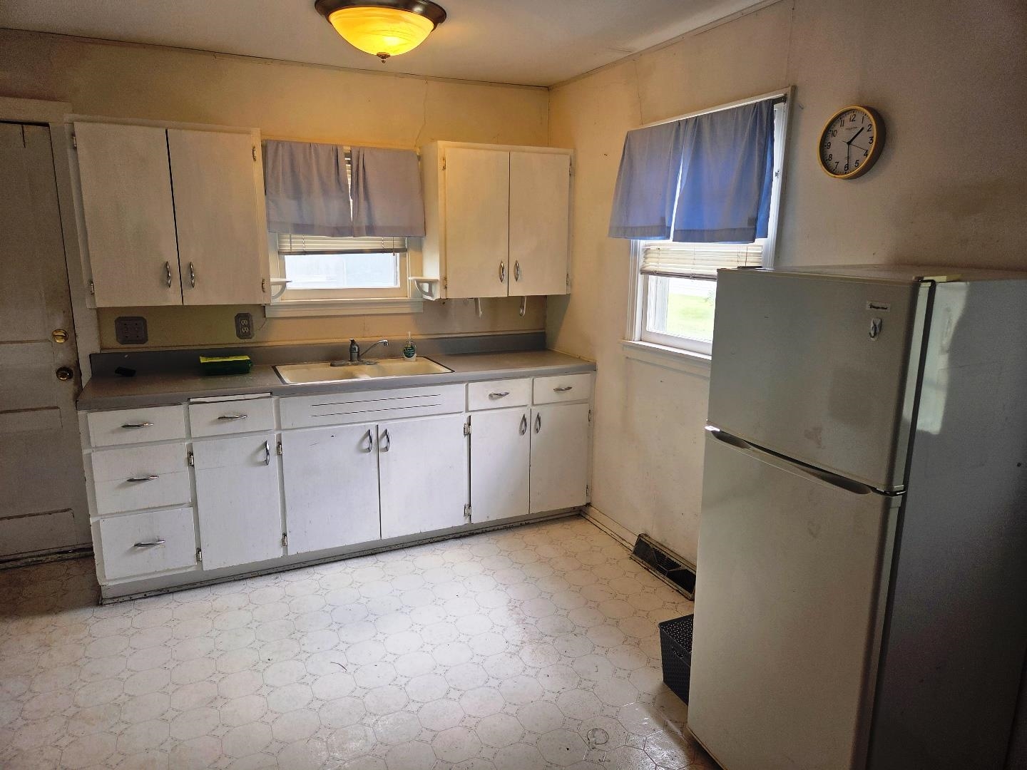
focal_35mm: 23
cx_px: 514
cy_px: 385
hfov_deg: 73.9
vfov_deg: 58.9
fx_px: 682
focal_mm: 5.4
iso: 64
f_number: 1.8
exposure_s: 1/120
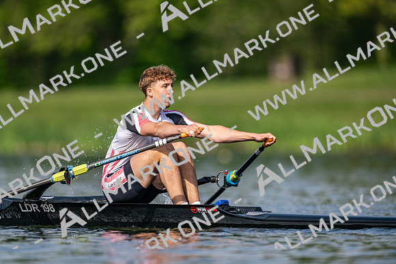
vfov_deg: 2.3
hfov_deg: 3.4
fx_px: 6601
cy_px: 132
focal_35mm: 600
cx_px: 198
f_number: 4
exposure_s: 1/2500
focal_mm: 600
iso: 250
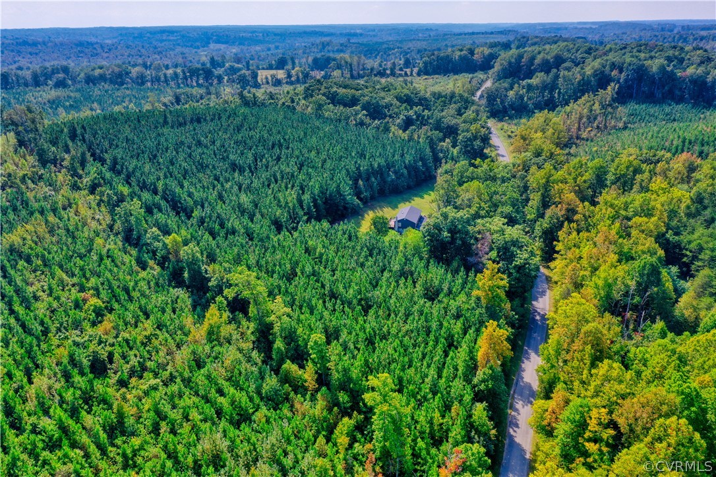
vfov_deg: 46.4
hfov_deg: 65.5
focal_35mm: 28
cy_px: 238
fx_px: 557
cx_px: 358
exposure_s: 1/320
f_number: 5
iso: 100
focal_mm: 10.3
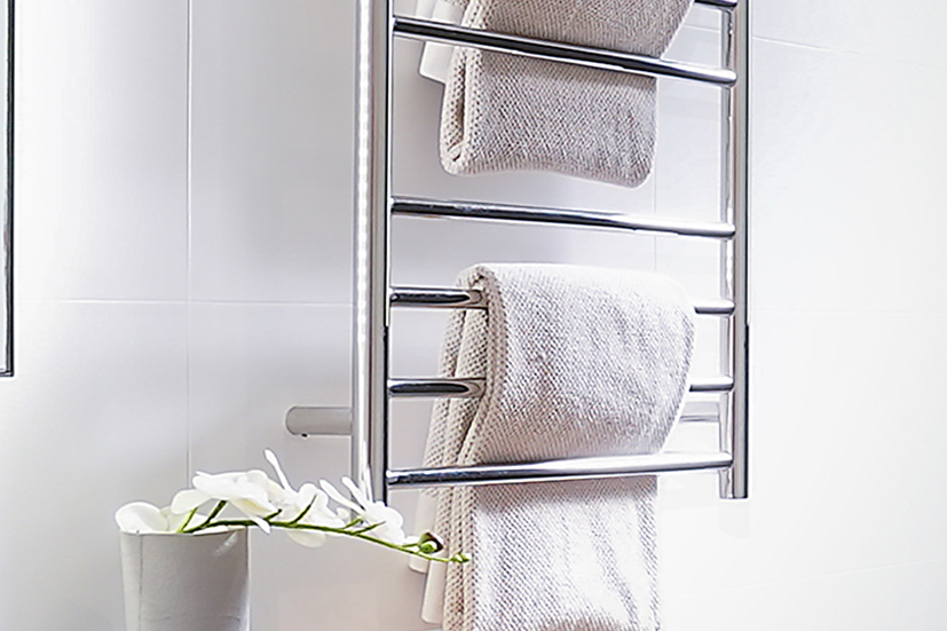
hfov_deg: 23.4
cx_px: 807
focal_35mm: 85
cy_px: 337
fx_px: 2235
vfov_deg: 16.1
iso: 400
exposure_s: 1/125
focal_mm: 17
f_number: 10
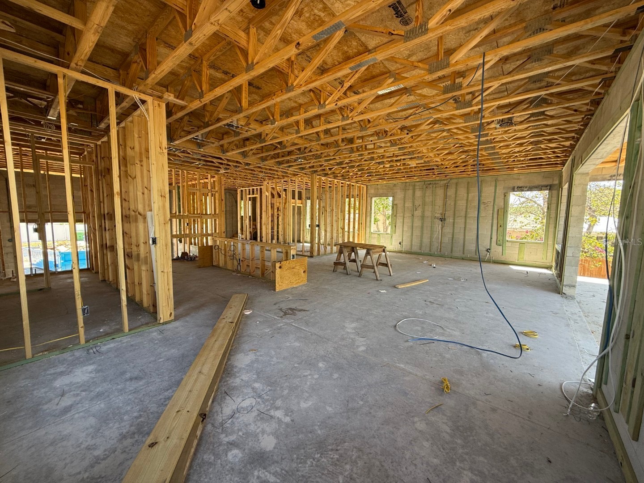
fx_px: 260
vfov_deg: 85.7
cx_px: 322
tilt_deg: -6.1
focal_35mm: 14
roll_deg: -1.3
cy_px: 242
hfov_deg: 102.1
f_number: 2.2
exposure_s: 1/99
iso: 50
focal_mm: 2.22
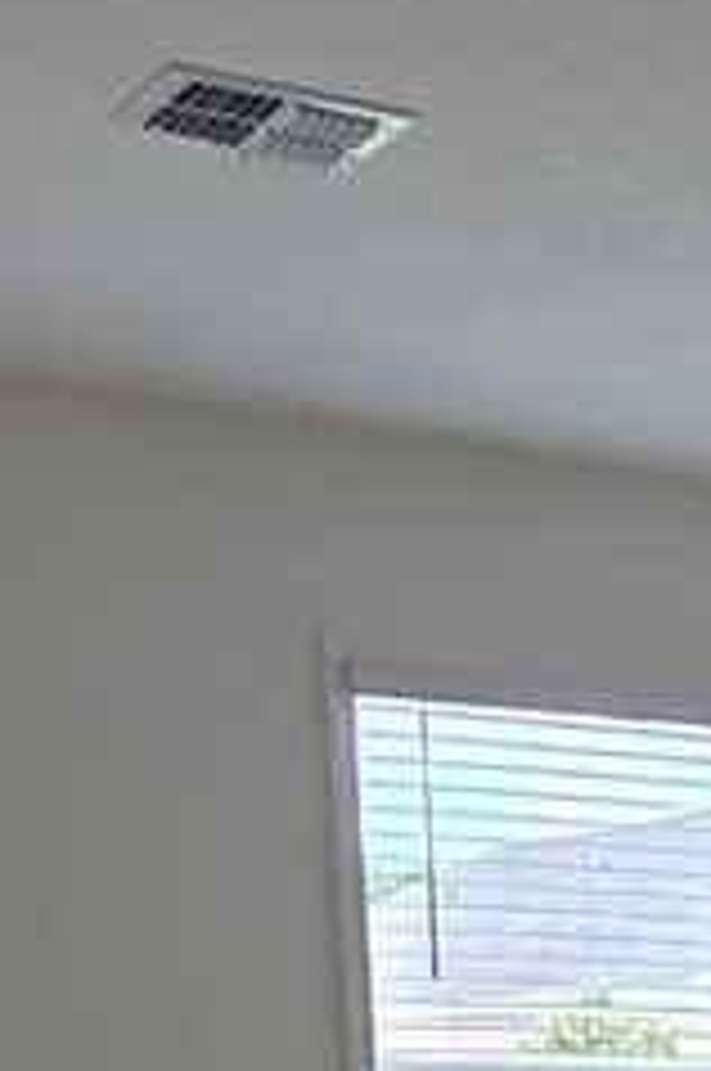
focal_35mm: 91
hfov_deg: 13.0
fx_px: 2704
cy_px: 1768
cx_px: 1440
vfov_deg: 18.7
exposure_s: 1/126
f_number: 2.2
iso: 50
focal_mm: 2.2
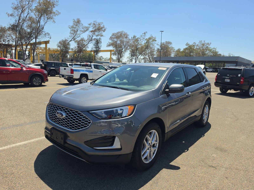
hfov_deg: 73.9
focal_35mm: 23
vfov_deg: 58.9
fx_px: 169
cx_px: 127
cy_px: 95
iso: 65
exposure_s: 1/5445
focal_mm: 6.5
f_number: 1.4
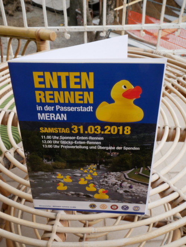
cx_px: 93
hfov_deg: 36.0
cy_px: 124
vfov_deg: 46.8
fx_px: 286
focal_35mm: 40
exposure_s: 1/60
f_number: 16
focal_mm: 20
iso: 1250
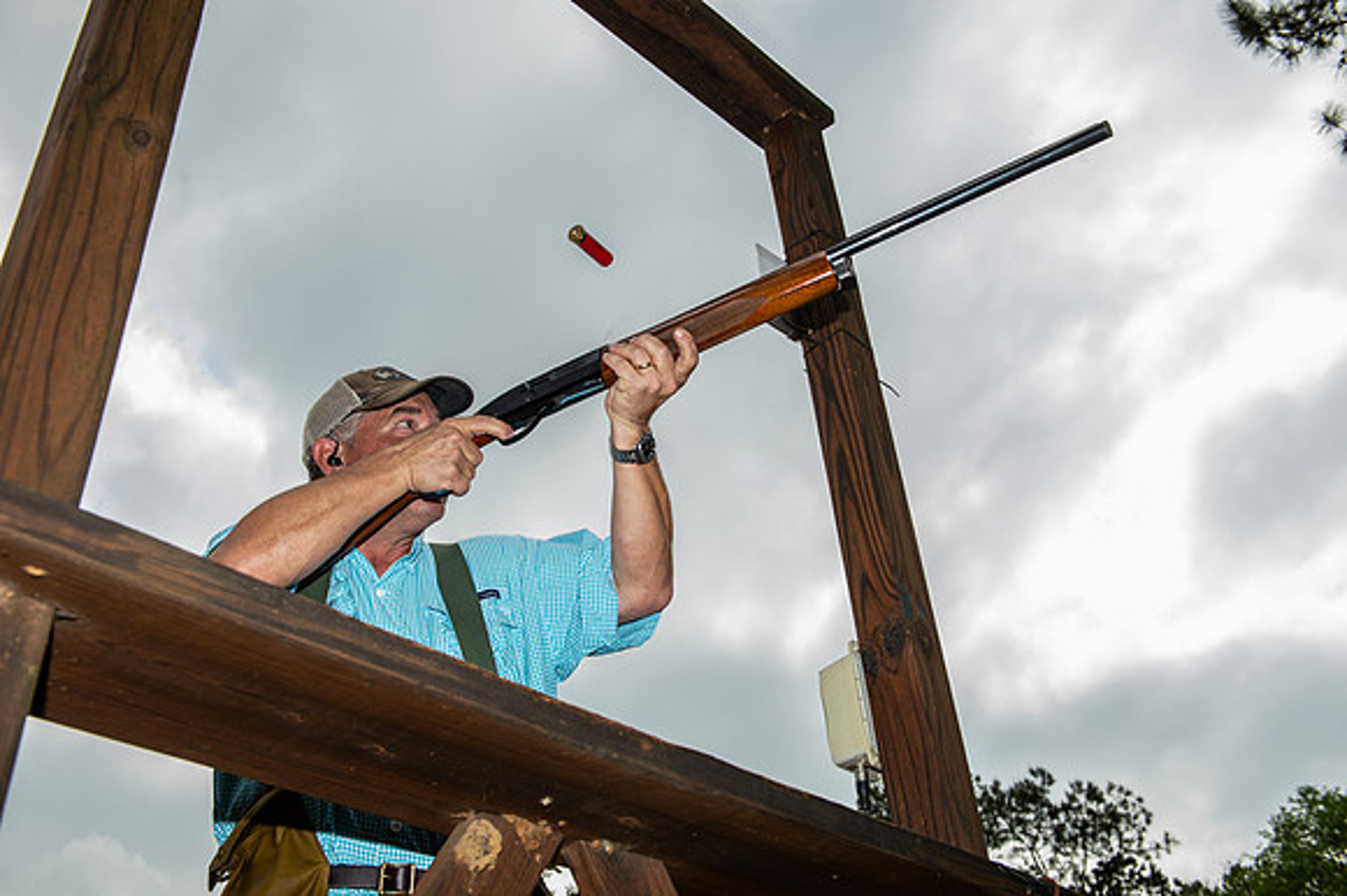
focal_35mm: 35
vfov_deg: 37.8
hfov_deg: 54.5
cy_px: 448
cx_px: 674
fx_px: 1309
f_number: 8
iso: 125
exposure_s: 1/250
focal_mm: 35
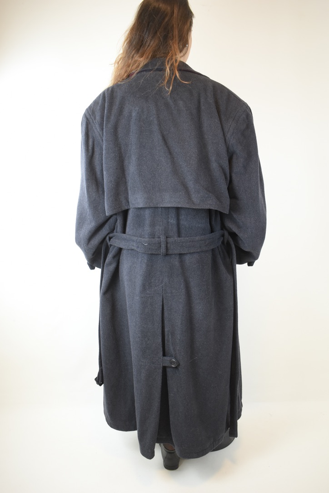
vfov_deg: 57.2
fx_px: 452
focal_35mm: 33
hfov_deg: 40.0
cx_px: 164
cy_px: 246
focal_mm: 22
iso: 560
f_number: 4
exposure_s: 1/60
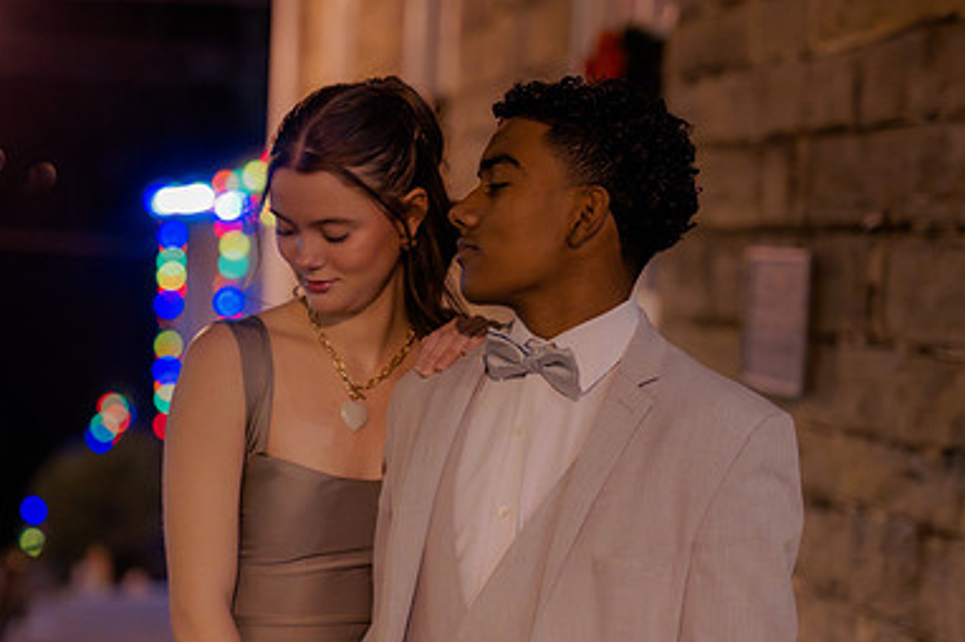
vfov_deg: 17.9
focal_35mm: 76
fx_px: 2035
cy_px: 426
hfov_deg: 26.6
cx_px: 351
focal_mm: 50
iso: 2500
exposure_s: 1/200
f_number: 1.4
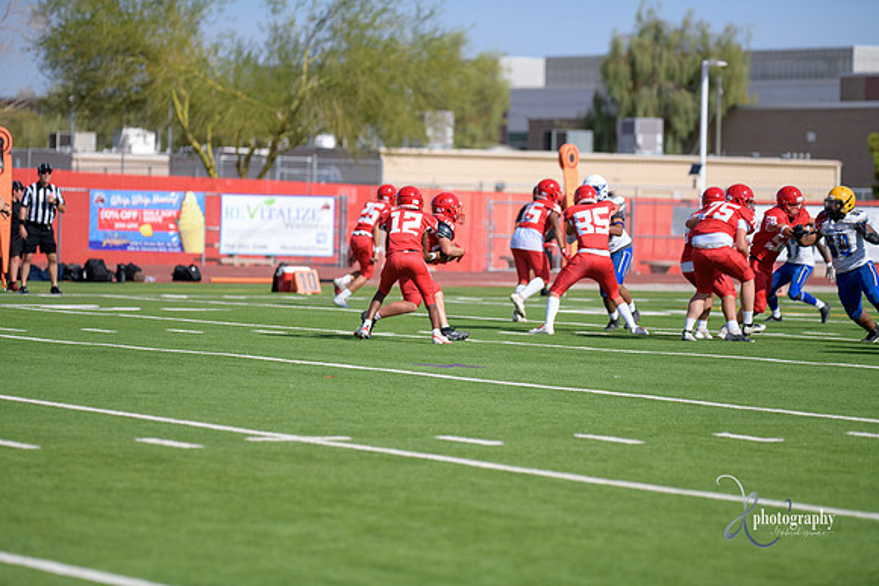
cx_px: 440
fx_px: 4396
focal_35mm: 180
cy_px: 293
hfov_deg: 11.4
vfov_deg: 7.6
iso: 200
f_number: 2.8
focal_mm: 180
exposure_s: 1/3200
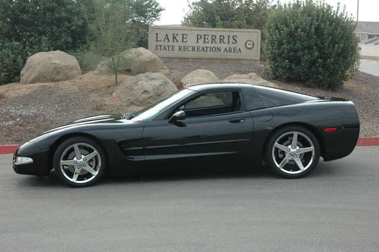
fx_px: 694
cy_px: 126
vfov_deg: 20.6
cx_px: 190
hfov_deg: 30.5
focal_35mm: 66
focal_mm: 44
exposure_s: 1/250
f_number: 8
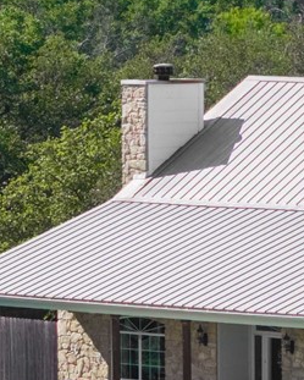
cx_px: 585
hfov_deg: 3.4
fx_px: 5058
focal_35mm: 450
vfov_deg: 4.3
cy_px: 158
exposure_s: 1/1500
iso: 120
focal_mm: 19.35
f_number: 2.8
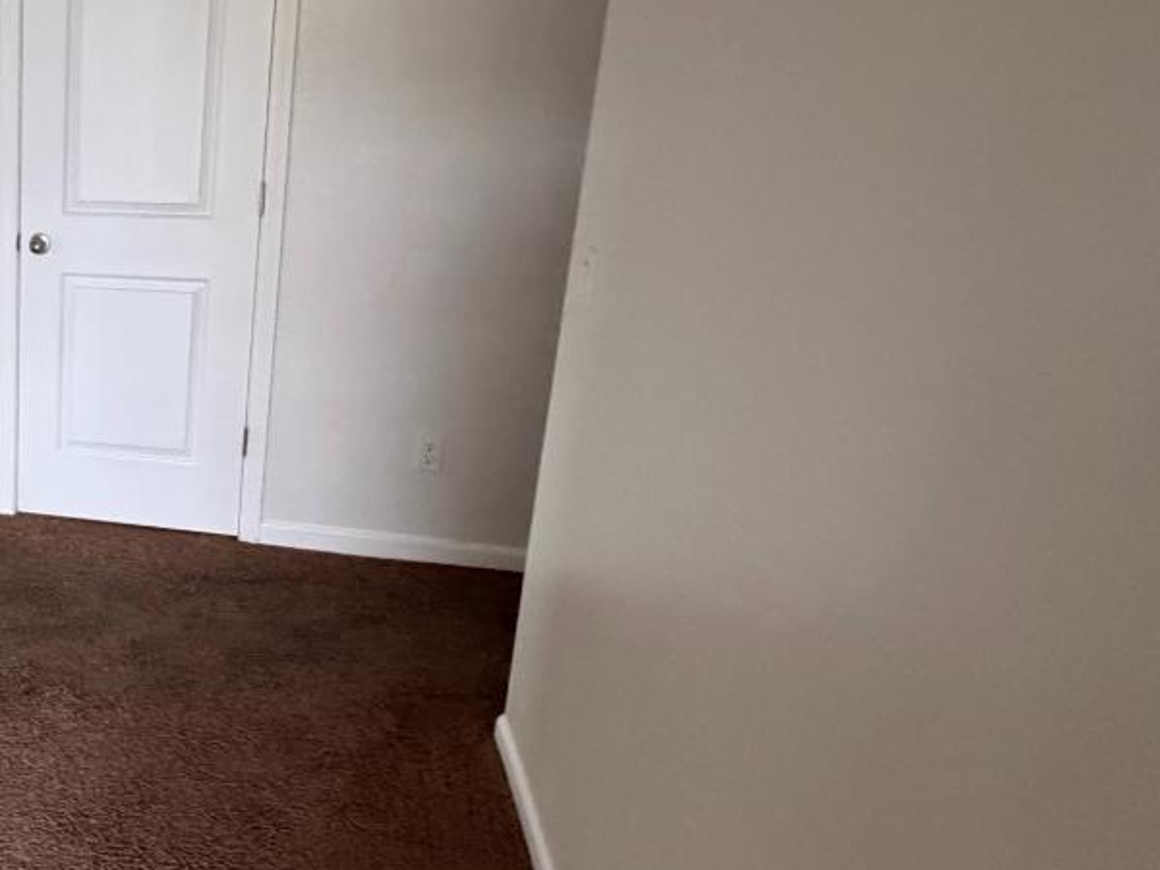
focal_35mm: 35
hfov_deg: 41.5
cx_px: -128
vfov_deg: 40.6
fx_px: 1173
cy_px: 374
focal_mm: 2.22
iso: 1000
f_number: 2.2
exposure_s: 1/60
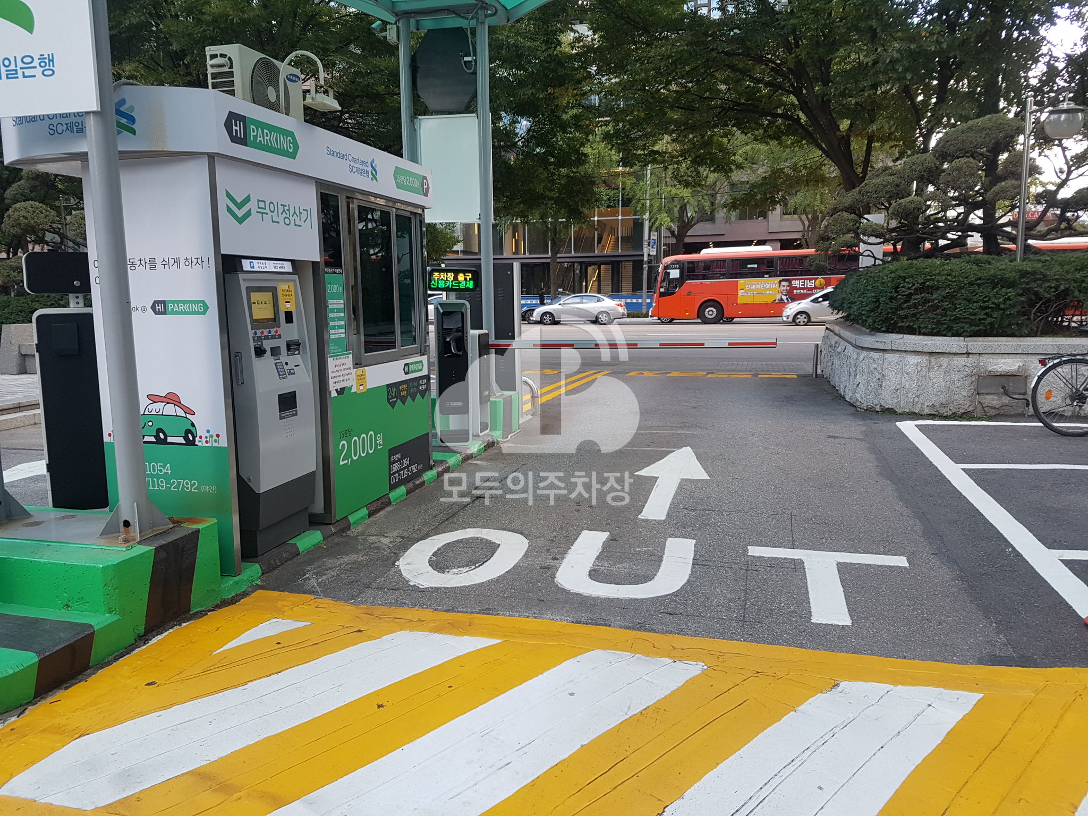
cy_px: 408
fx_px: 817
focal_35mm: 26
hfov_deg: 67.3
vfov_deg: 53.1
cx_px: 544
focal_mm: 4.2
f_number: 1.7
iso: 80
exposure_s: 1/120
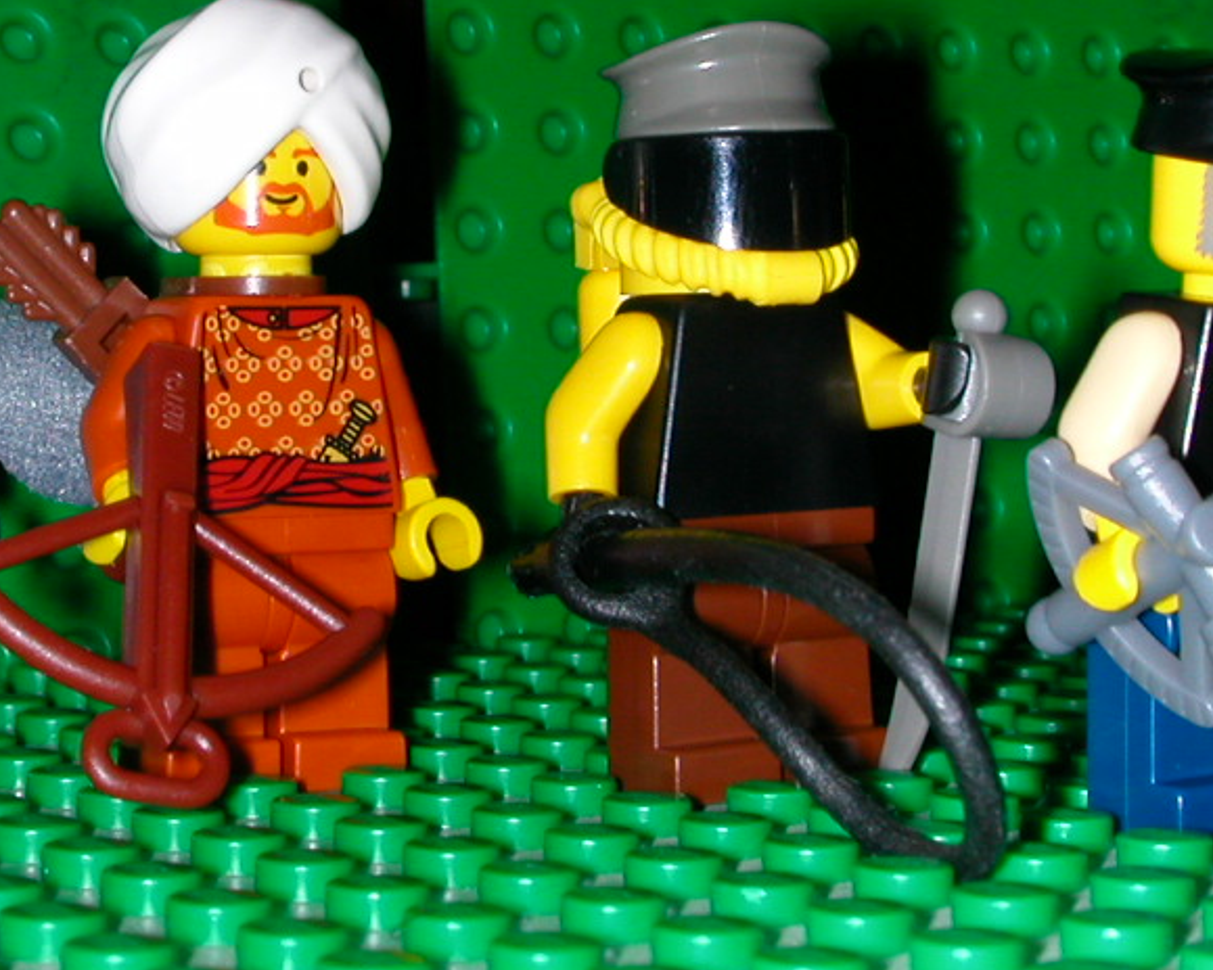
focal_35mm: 93
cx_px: 527
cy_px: 326
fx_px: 3339
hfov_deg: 20.6
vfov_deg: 16.5
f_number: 5.4
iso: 100
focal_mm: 8.2
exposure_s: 1/59.9
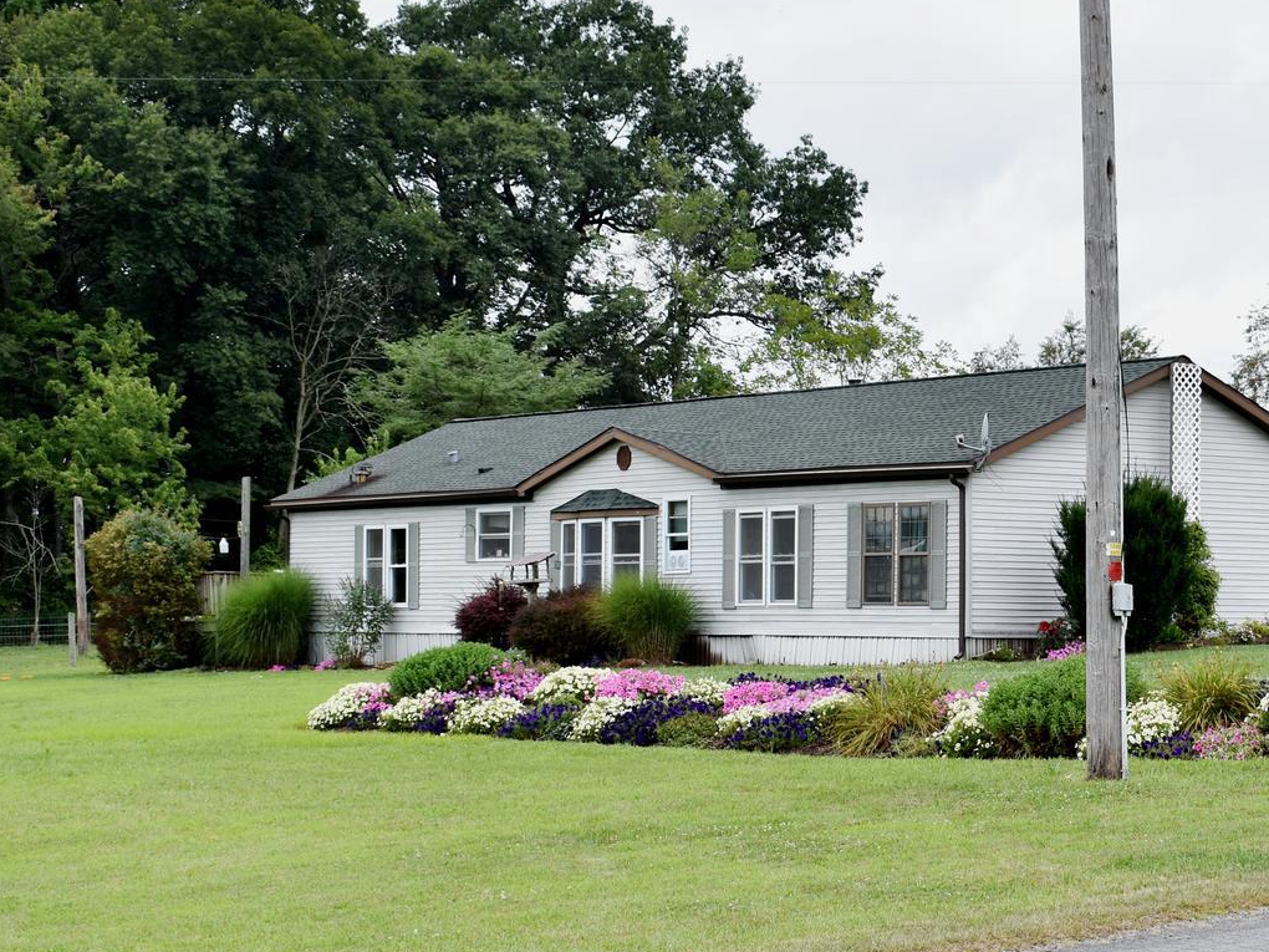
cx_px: 972
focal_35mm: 84
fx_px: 3078
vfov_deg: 17.5
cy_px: 614
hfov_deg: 23.0
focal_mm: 29
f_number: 5.6
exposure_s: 1/250
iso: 100
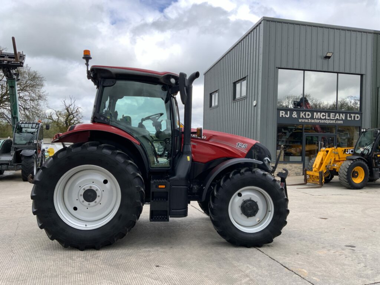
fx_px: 318
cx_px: 190
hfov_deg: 61.7
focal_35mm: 29
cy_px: 142
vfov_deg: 48.2
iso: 16
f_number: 1.8
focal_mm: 3
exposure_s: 1/454
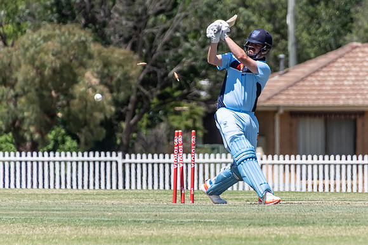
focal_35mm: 934
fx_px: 9539
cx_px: 230
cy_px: 123
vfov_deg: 1.5
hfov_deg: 2.2
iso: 400
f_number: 6.3
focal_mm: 400
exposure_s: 1/2500
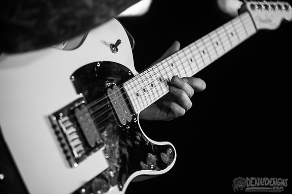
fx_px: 1305
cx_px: 146
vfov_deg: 8.5
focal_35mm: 161
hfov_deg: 12.8
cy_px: 97
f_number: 3.5
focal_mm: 160
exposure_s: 1/200
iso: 2000
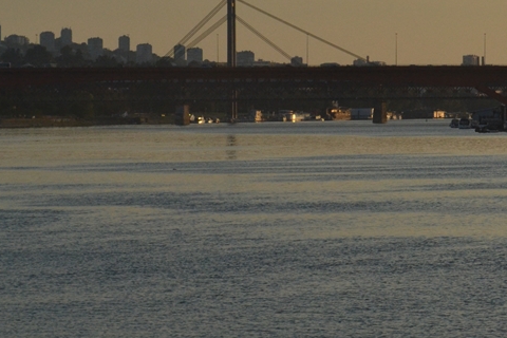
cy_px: 2
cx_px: 552
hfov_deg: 10.3
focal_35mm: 198
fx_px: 2791
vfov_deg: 6.9
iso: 800
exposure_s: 1/2500
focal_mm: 55
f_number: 9
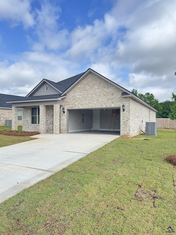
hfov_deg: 56.8
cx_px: 88
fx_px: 163
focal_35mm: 24
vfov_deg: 71.6
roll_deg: -0.4
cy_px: 118
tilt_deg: +1.1
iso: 80
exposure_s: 1/1042
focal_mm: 6.76
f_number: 1.78
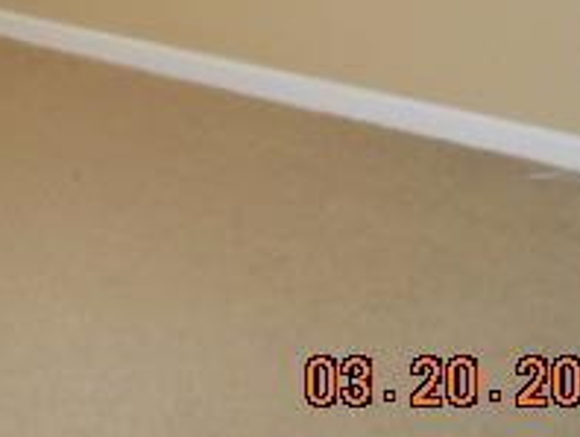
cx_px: 38
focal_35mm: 84
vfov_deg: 16.4
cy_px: -170
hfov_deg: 22.6
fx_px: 1409
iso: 320
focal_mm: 4.6
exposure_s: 1/25
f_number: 3.5
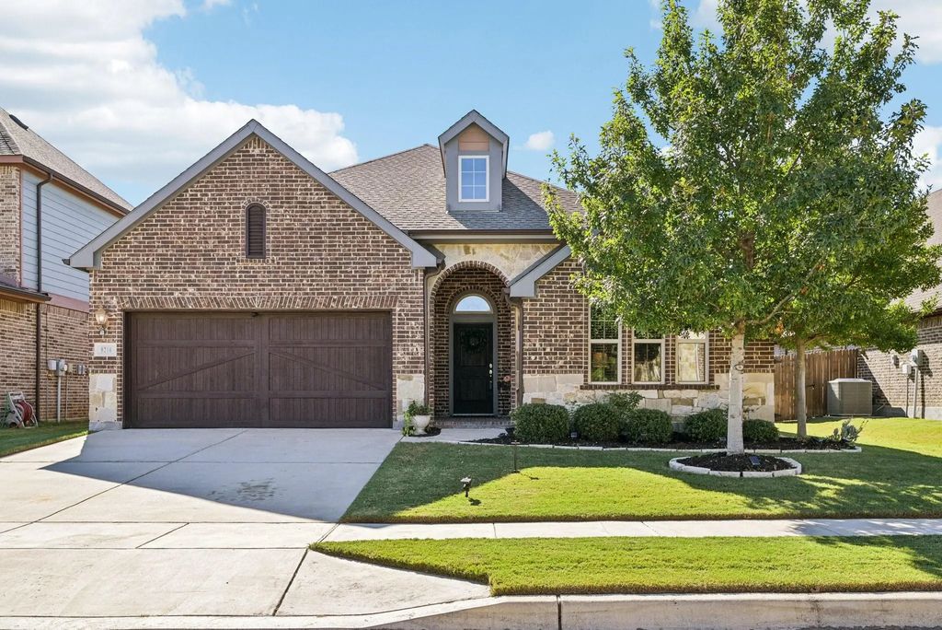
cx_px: 471
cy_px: 315
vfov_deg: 43.7
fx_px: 785
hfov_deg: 61.9
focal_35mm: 30
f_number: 8
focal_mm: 30
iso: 400
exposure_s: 1/640
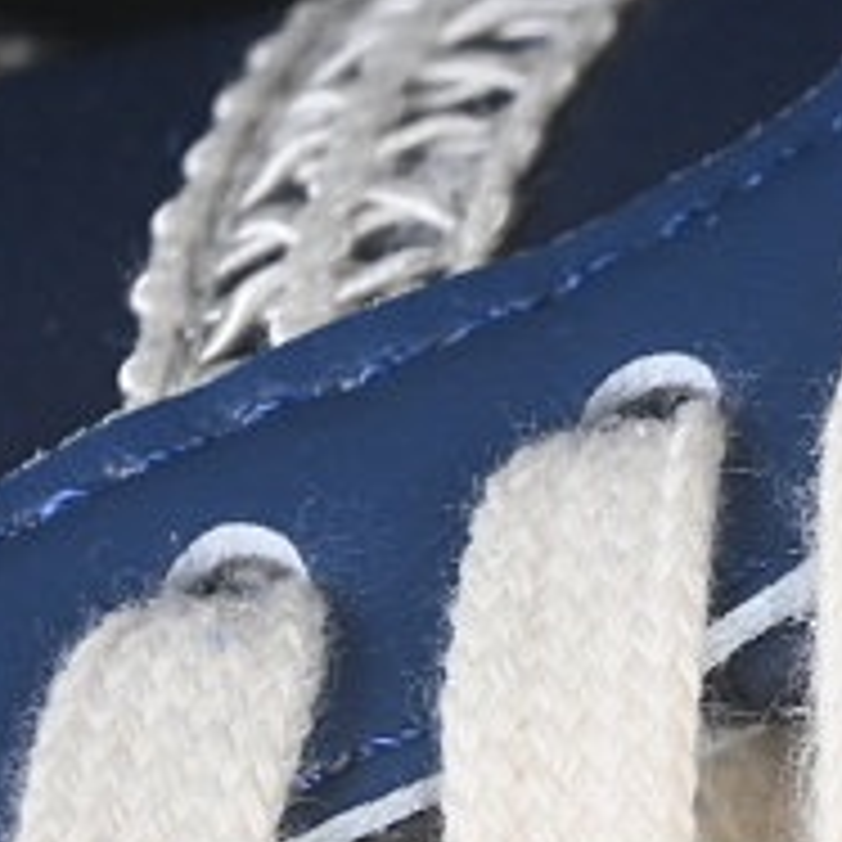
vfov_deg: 4.7
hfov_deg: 4.7
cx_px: 1535
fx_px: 10127
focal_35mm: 368
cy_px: 941
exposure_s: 1/60
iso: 160
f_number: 7.1
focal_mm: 50
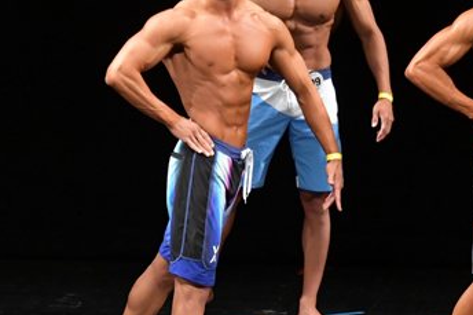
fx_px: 6422
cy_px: 199
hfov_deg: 4.2
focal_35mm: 489
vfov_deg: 2.8
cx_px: 189
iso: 3200
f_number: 5.6
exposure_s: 1/400
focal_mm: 145
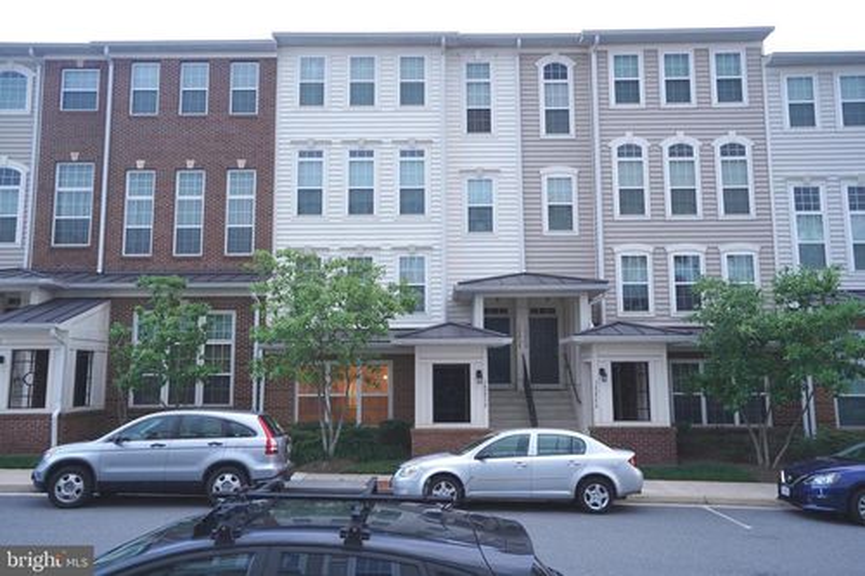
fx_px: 648
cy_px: 288
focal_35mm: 27
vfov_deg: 47.9
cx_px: 432
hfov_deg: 67.4
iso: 800
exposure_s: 1/160
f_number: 4
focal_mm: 27
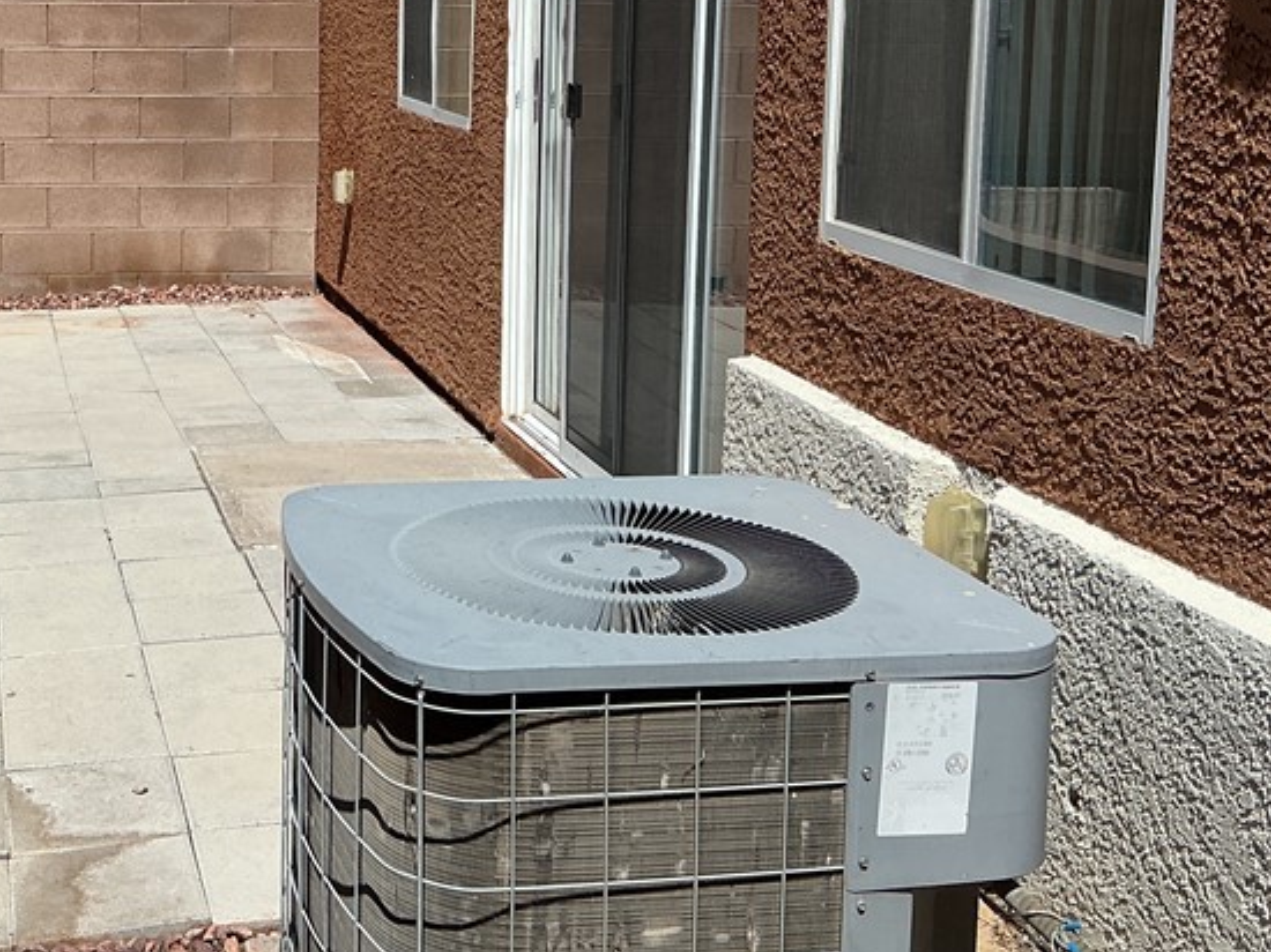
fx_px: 1982
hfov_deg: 34.1
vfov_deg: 26.5
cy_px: 189
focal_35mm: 54
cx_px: 194
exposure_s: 1/3322
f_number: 1.8
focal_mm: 3
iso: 25
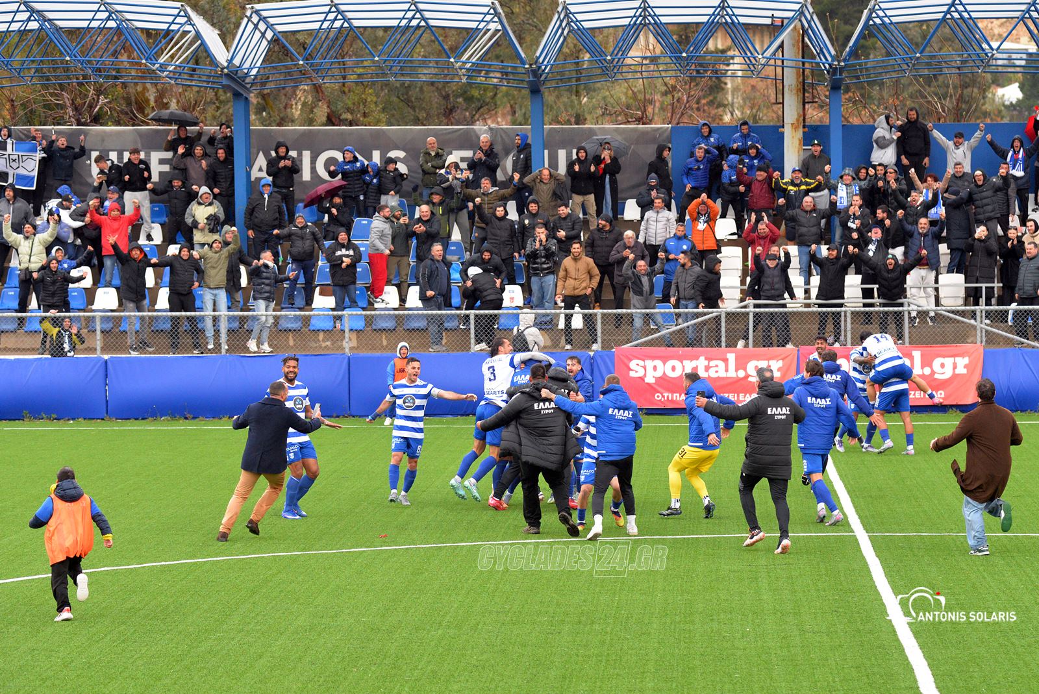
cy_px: 347
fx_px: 3465
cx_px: 520
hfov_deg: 17.1
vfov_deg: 11.4
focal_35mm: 120
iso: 2500
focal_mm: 120
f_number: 5
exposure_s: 1/1250
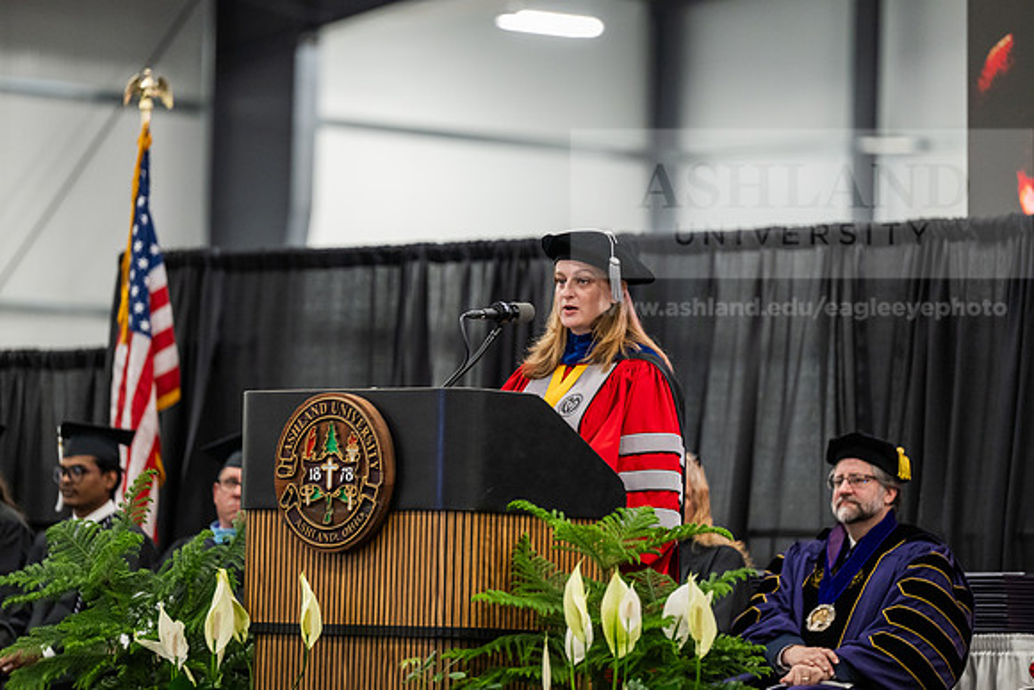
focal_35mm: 185
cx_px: 517
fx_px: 5315
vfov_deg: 7.4
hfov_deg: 11.1
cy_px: 345
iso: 2500
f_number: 3.2
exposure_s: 1/200
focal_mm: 185
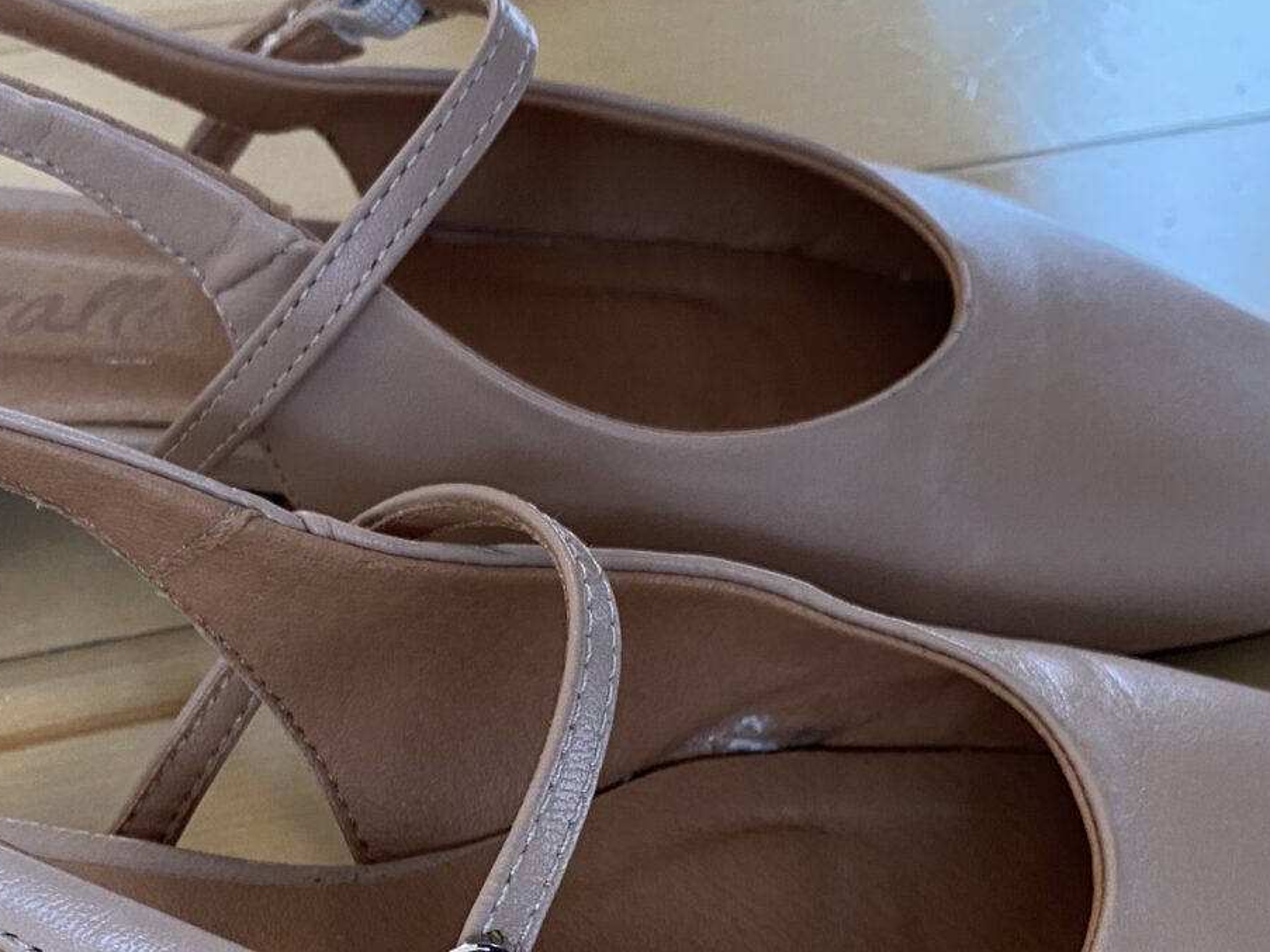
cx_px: 586
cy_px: 818
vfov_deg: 24.2
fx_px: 2164
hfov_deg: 32.7
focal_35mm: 59
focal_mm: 4.25
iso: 250
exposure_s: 1/60
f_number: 1.8
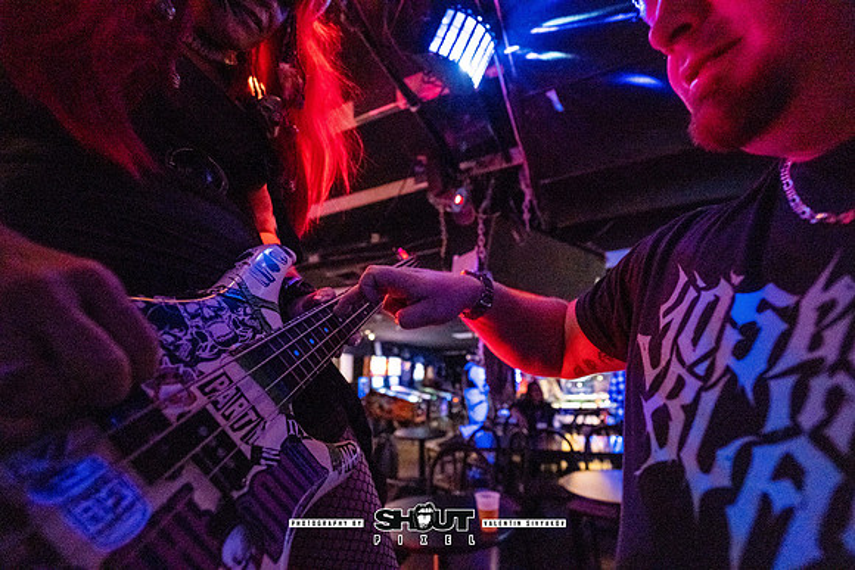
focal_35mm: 14
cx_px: 428
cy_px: 285
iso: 3200
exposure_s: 1/250
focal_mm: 14
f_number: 2.8
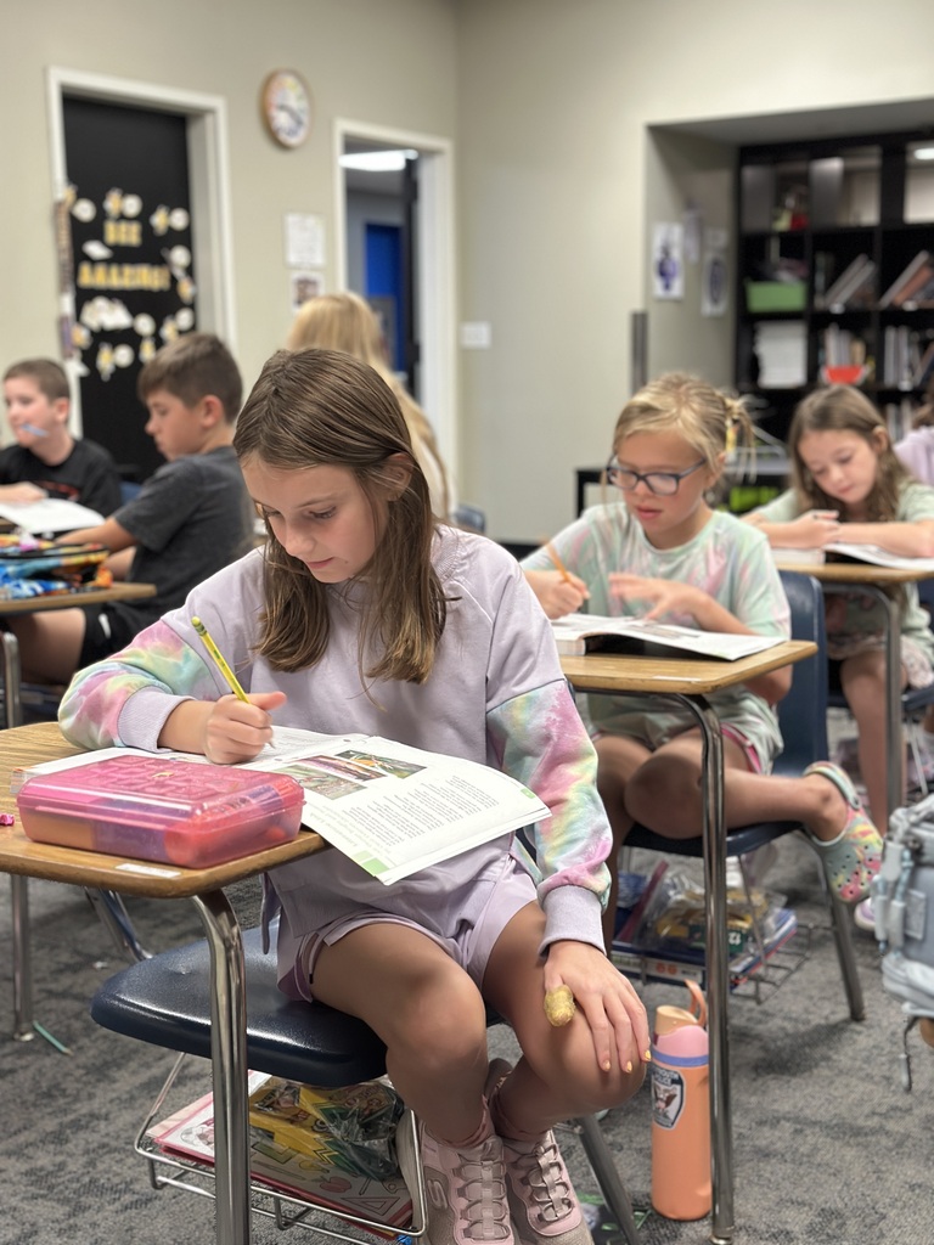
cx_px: 467
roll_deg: +0.6
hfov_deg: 30.3
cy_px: 622
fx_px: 1727
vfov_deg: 39.7
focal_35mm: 48
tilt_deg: -9.3
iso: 250
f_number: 1.78
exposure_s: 1/60
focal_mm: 6.86
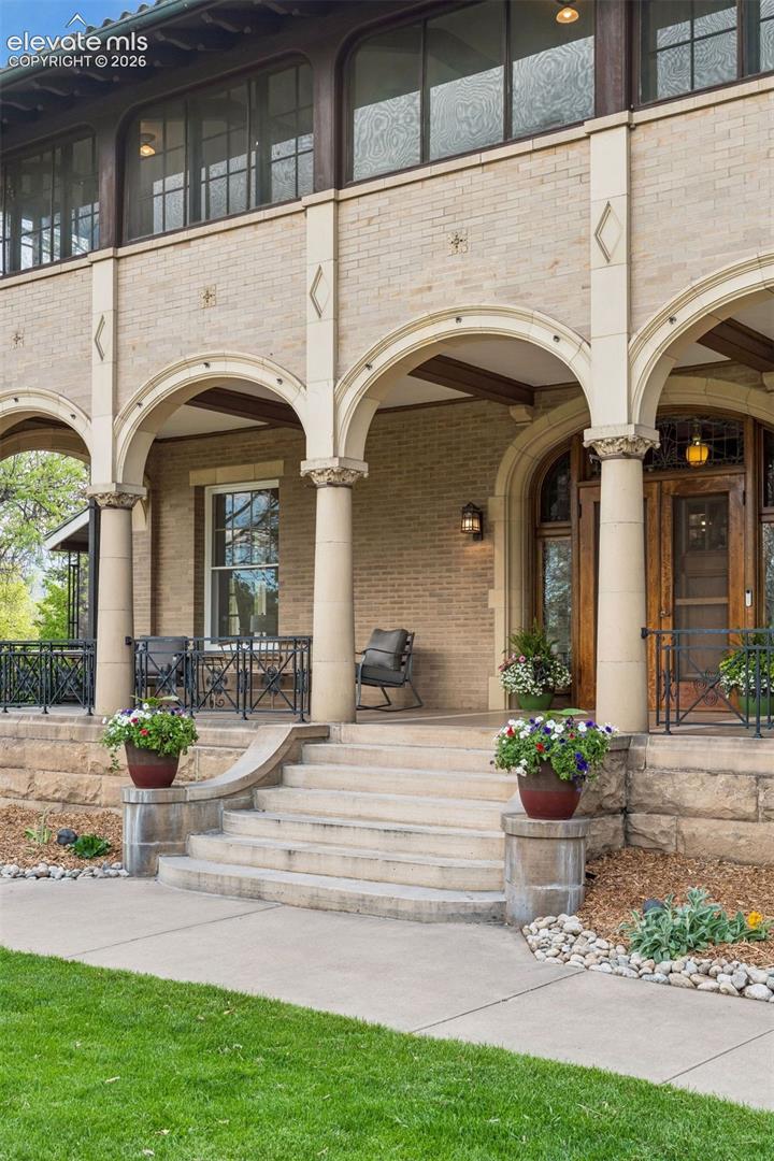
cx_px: 387
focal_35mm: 41
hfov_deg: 32.6
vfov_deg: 47.4
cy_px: 580
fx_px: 1322
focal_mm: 41
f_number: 9
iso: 400
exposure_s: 1/100
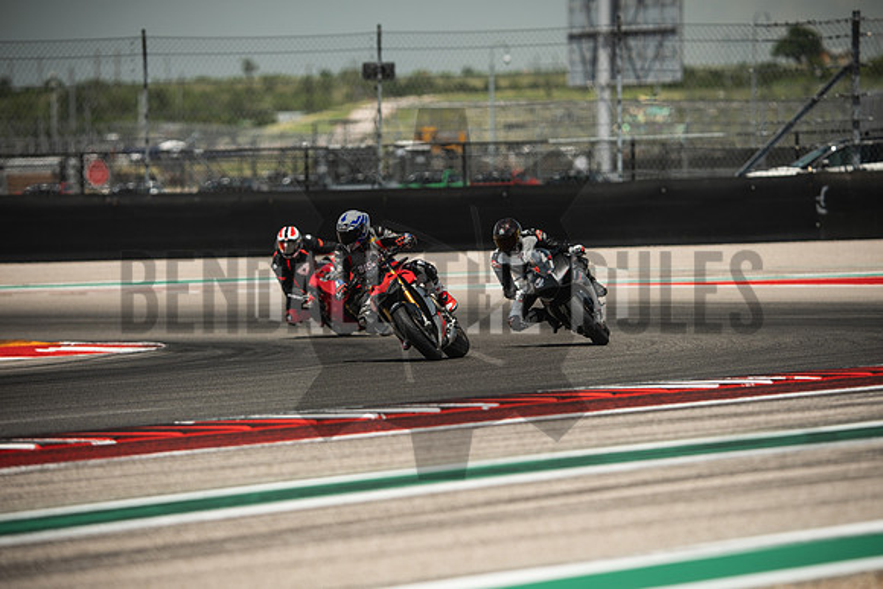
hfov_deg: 6.9
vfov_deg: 4.6
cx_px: 442
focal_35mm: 300
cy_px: 294
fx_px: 7360
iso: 160
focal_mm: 200
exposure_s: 1/2000
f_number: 2.5
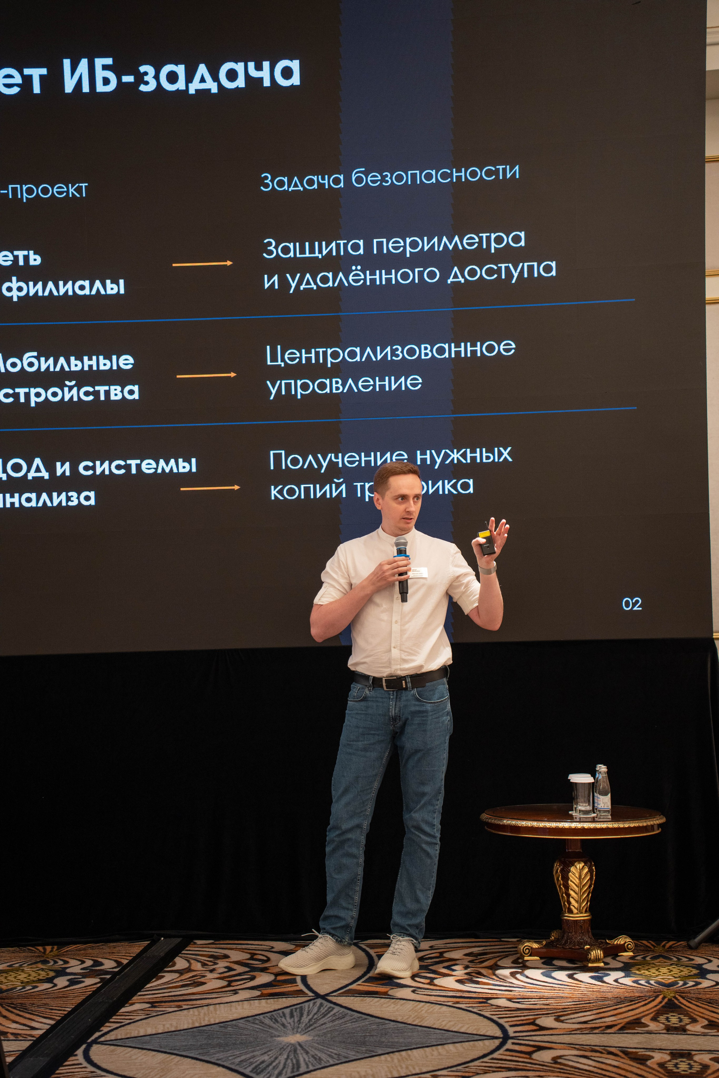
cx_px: 360
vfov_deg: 27.0
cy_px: 539
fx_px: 2247
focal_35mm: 75
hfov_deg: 18.2
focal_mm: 75
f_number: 2.8
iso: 640
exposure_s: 1/200
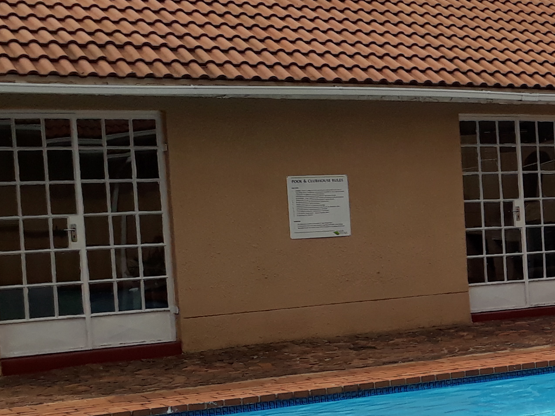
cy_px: 277
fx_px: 1411
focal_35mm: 88
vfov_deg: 16.7
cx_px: 847
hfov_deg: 19.3
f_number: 1.9
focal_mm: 3.6
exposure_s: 1/1957
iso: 40
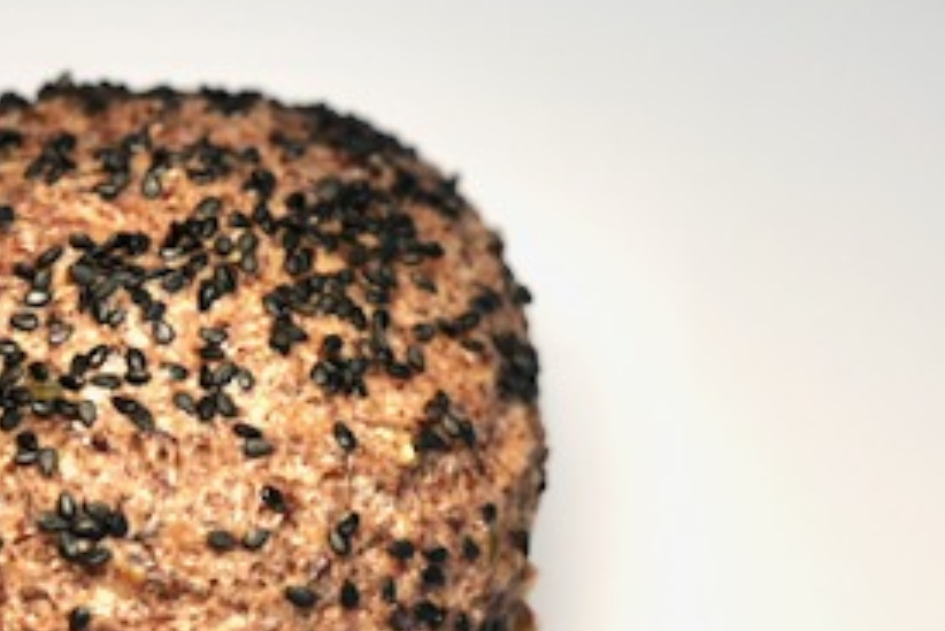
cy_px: 472
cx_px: 133
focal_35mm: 91
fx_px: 2390
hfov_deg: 22.0
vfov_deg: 15.0
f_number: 4
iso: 400
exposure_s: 1/400
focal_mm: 36
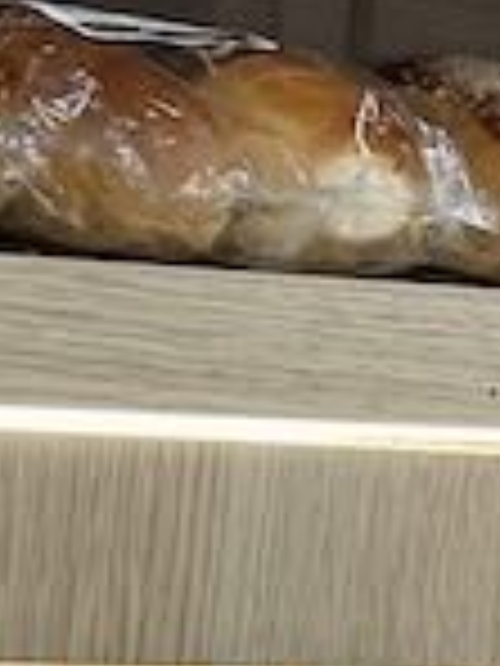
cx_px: 50
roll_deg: -4.2
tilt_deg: -25.0
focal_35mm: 130
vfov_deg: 12.8
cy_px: 1413
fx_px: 2504
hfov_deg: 11.3
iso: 200
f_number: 1.78
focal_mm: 6.86
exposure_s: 1/100
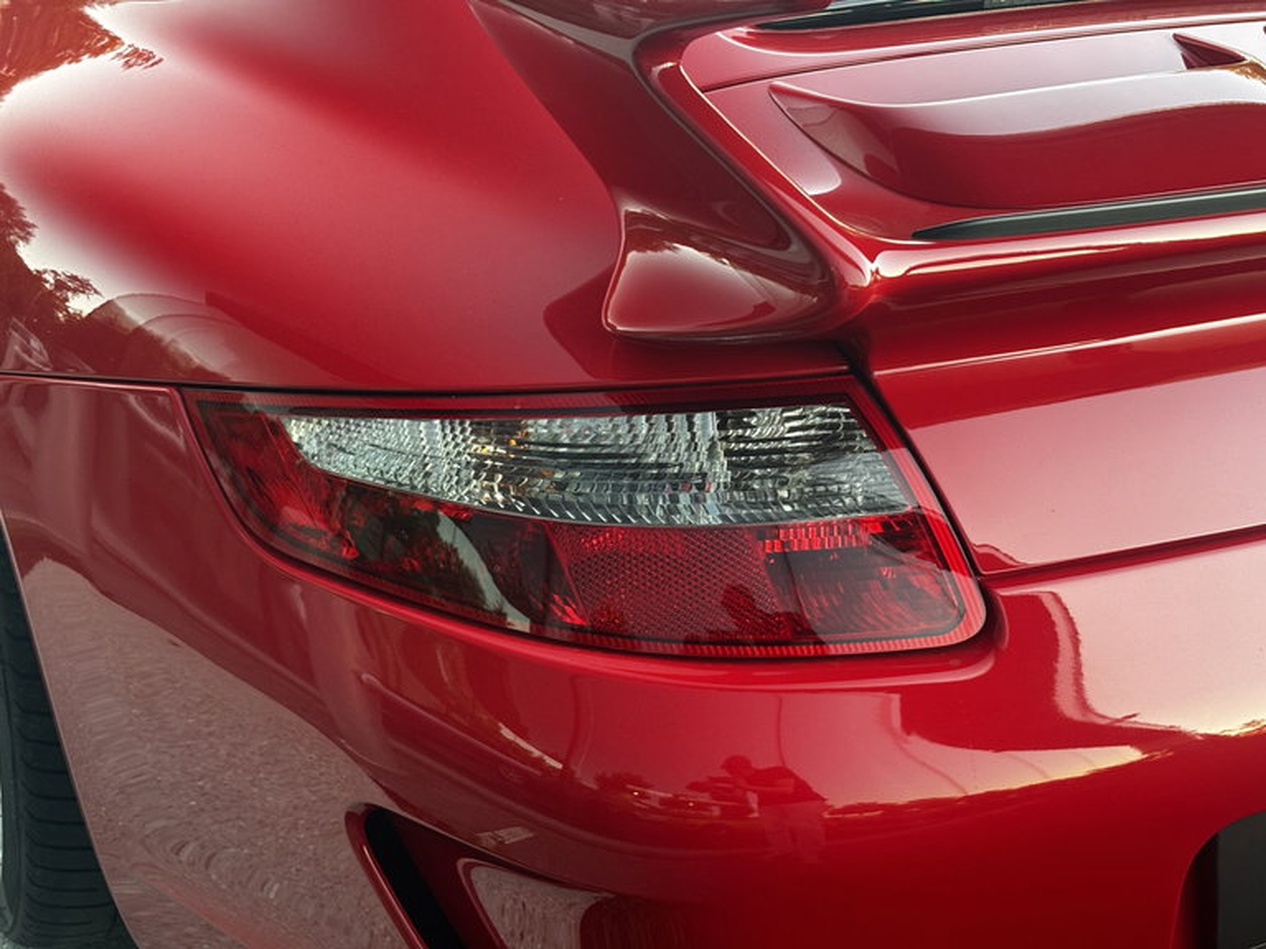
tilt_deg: -22.2
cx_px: 633
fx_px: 1902
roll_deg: +0.2
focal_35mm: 52
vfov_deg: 28.0
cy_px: 474
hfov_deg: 36.8
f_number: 1.6
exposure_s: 1/33
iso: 100
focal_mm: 5.96
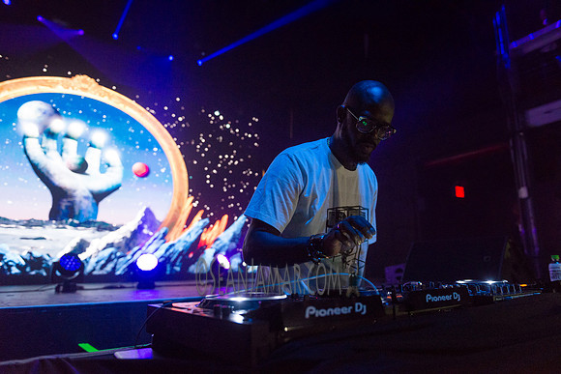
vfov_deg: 49.6
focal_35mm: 26
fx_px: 405
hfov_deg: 69.4
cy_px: 187
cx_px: 280
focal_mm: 26
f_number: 2.8
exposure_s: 1/320
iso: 4000
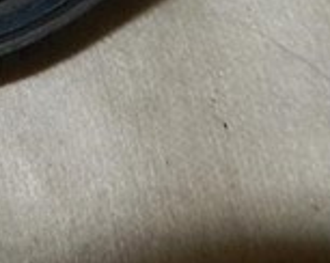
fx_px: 995
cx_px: -190
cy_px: -216
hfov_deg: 16.8
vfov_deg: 13.5
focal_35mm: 102
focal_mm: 4.5
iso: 200
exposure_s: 1/30
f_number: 6.8
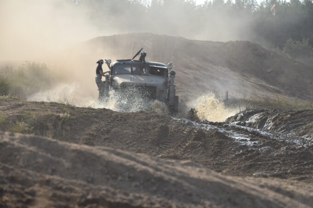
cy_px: 104
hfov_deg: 13.0
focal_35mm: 158
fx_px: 1369
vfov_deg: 8.7
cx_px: 156
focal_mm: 105
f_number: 7.1
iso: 400
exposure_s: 1/1600
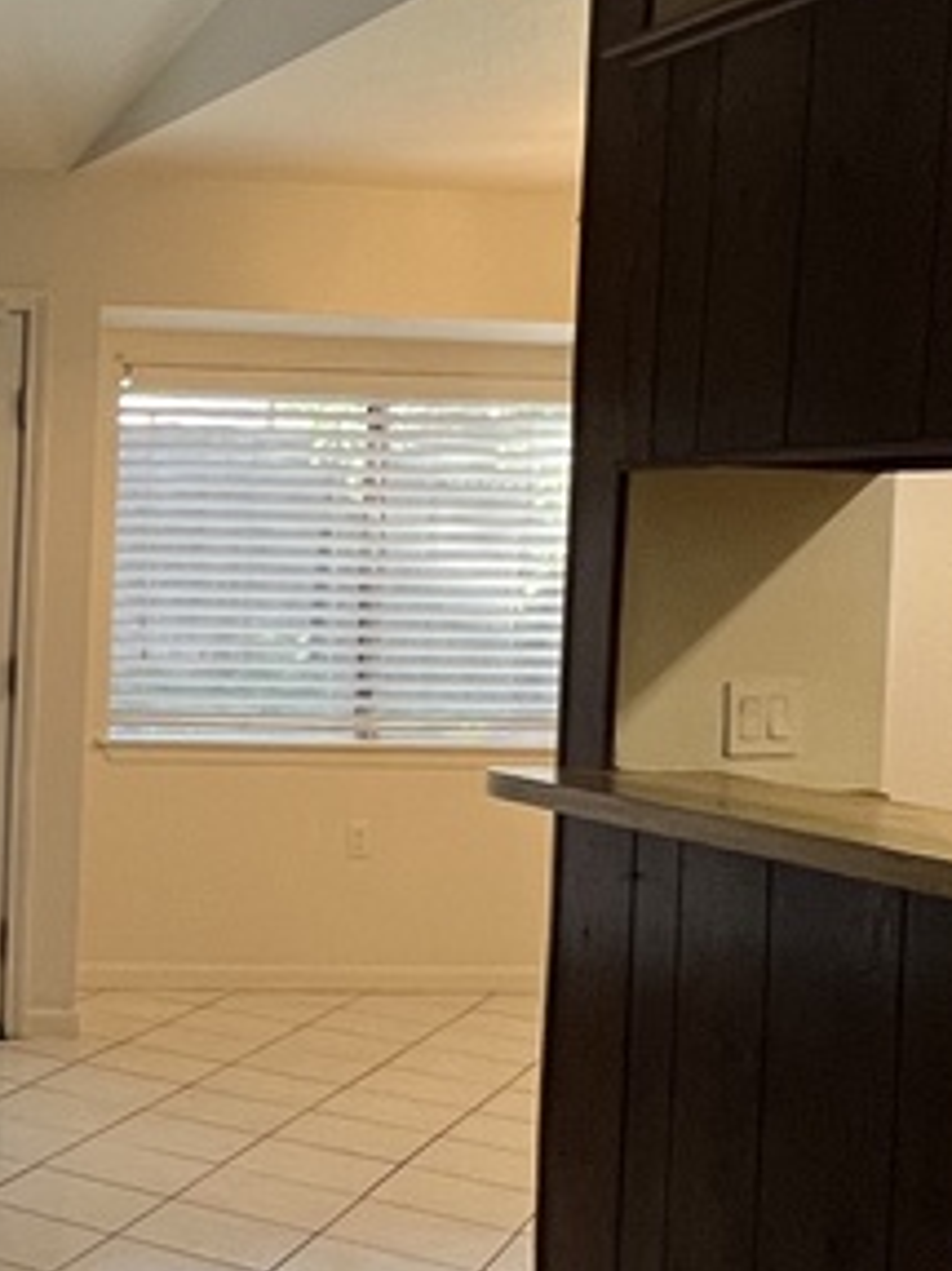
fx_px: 1798
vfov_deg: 38.9
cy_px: 624
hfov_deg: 23.2
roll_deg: -1.7
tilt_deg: -1.7
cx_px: -518
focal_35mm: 49
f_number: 1.8
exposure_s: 1/120
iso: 160
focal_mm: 1.57
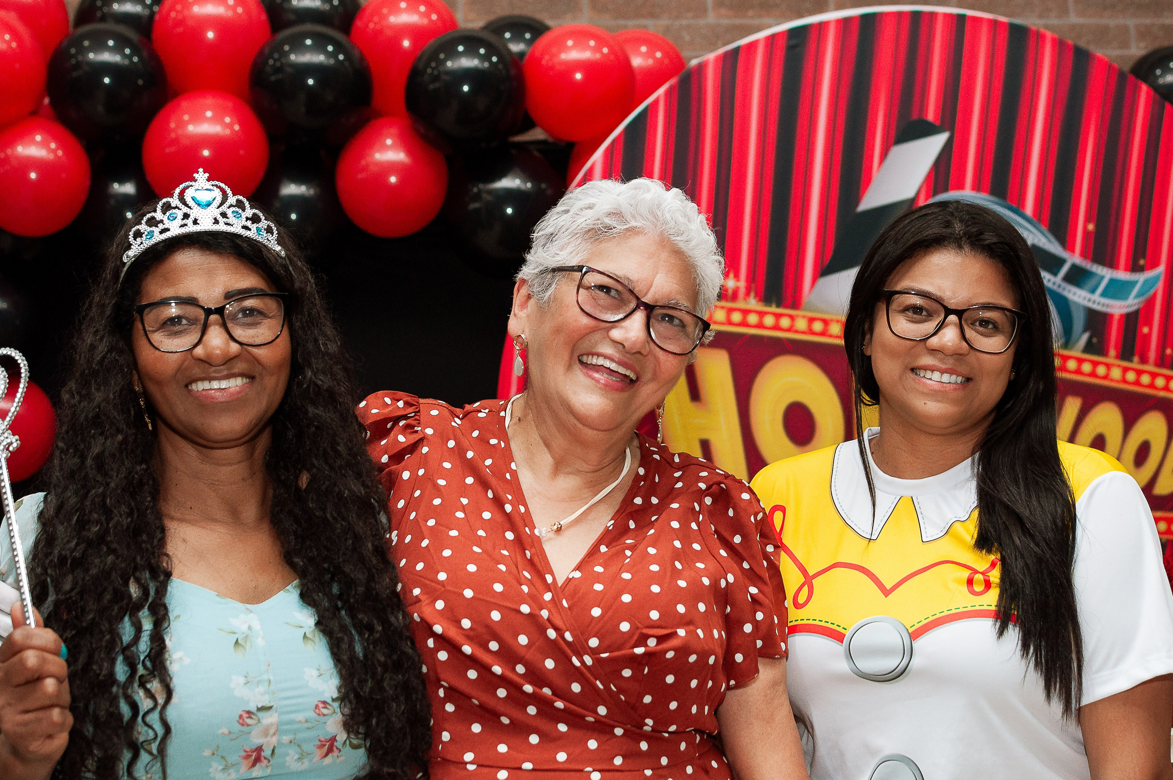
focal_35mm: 55
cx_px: 611
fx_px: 1779
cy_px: 374
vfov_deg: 24.7
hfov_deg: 36.5
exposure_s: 1/160
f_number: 4
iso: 800
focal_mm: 35
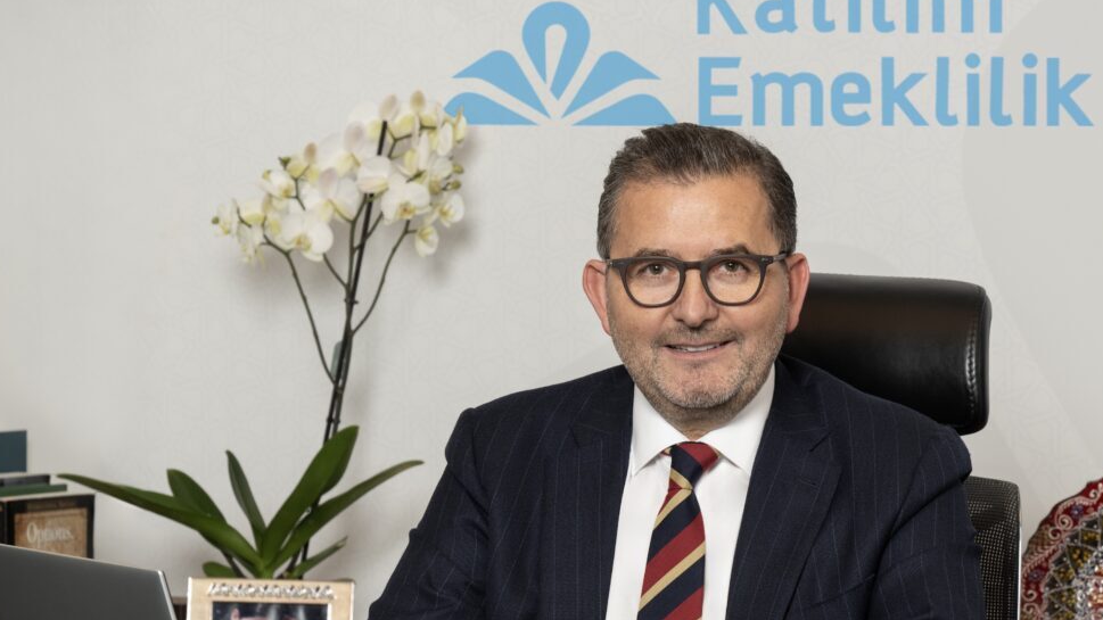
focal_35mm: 166
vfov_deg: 7.3
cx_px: 701
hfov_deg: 12.9
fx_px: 4855
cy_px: 433
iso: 500
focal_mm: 120
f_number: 9
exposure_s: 1/160
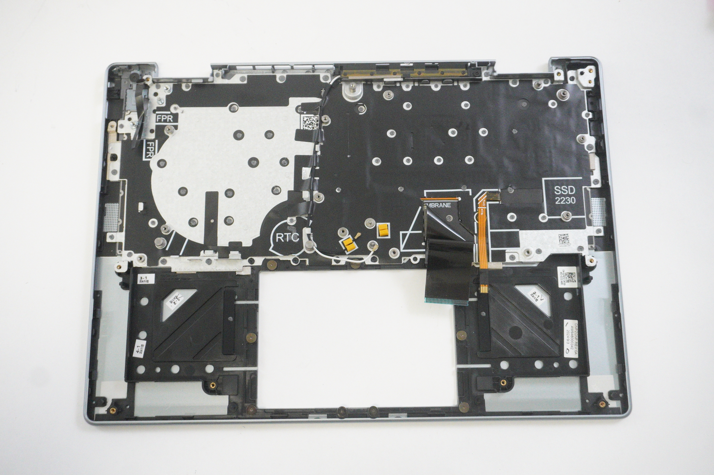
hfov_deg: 55.1
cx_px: 357
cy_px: 238
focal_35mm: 34
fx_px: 684
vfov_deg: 38.3
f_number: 5.6
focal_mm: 23
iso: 6400
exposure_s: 1/250
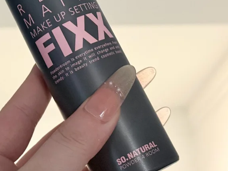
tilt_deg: +20.2
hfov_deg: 21.4
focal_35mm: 91
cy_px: 28
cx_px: 67
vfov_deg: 16.1
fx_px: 599
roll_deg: +4.0
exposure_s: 1/42
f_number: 1.78
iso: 250
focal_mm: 6.76
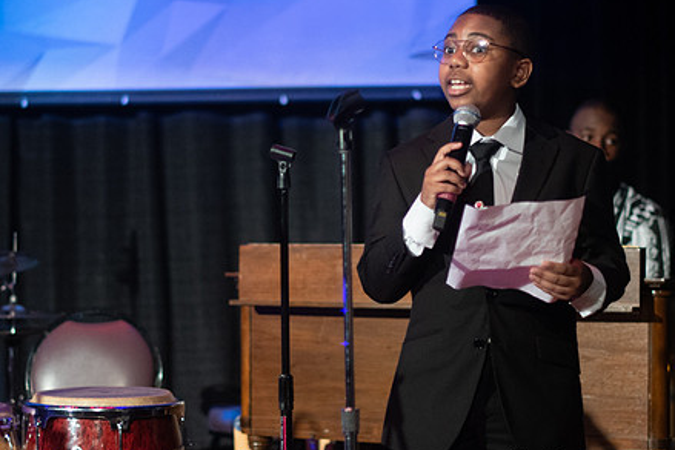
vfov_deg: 13.8
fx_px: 1857
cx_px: 323
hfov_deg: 20.6
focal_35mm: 99
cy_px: 202
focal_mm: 50
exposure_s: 1/125
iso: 1600
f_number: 1.4
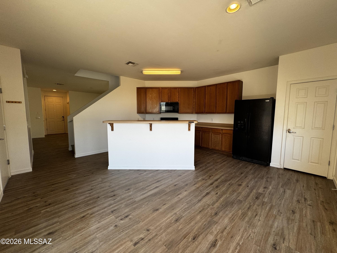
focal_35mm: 14
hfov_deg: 102.1
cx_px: 168
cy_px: 126
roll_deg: -0.5
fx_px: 136
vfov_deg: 85.7
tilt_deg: -5.8
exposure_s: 1/120
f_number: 2.2
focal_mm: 2.22
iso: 100
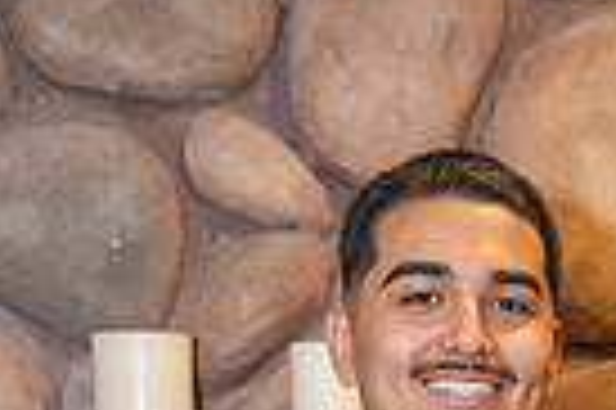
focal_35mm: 145
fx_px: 2478
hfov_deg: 13.9
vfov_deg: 8.7
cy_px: 955
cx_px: 670
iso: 640
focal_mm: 44
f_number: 4
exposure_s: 1/160
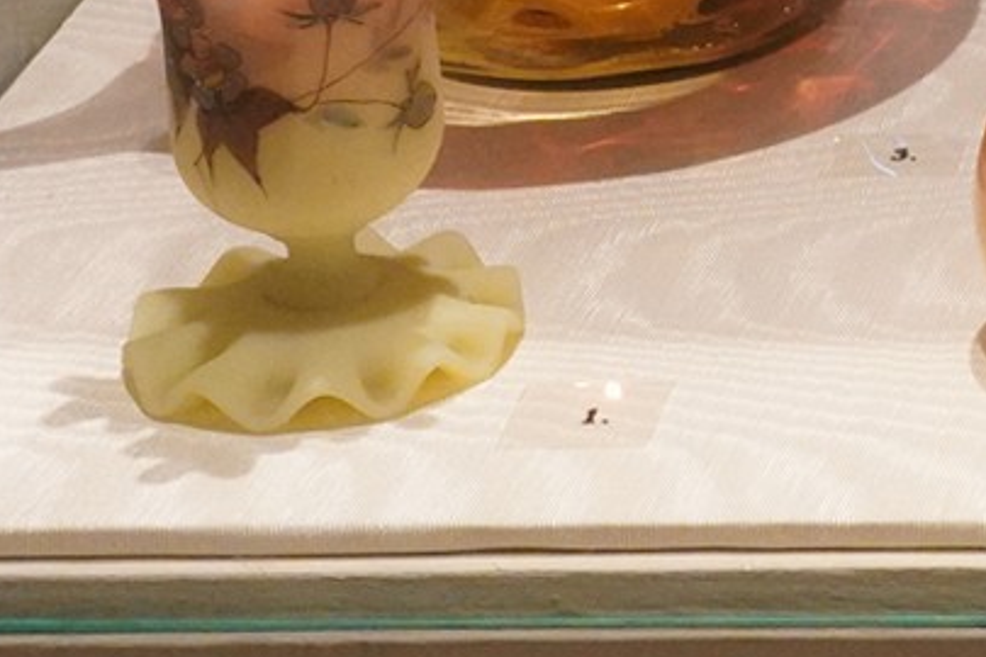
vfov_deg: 7.5
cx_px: 2101
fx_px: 4875
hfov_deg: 10.4
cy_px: -509
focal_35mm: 178
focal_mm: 36
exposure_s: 1/80
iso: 6400
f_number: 11
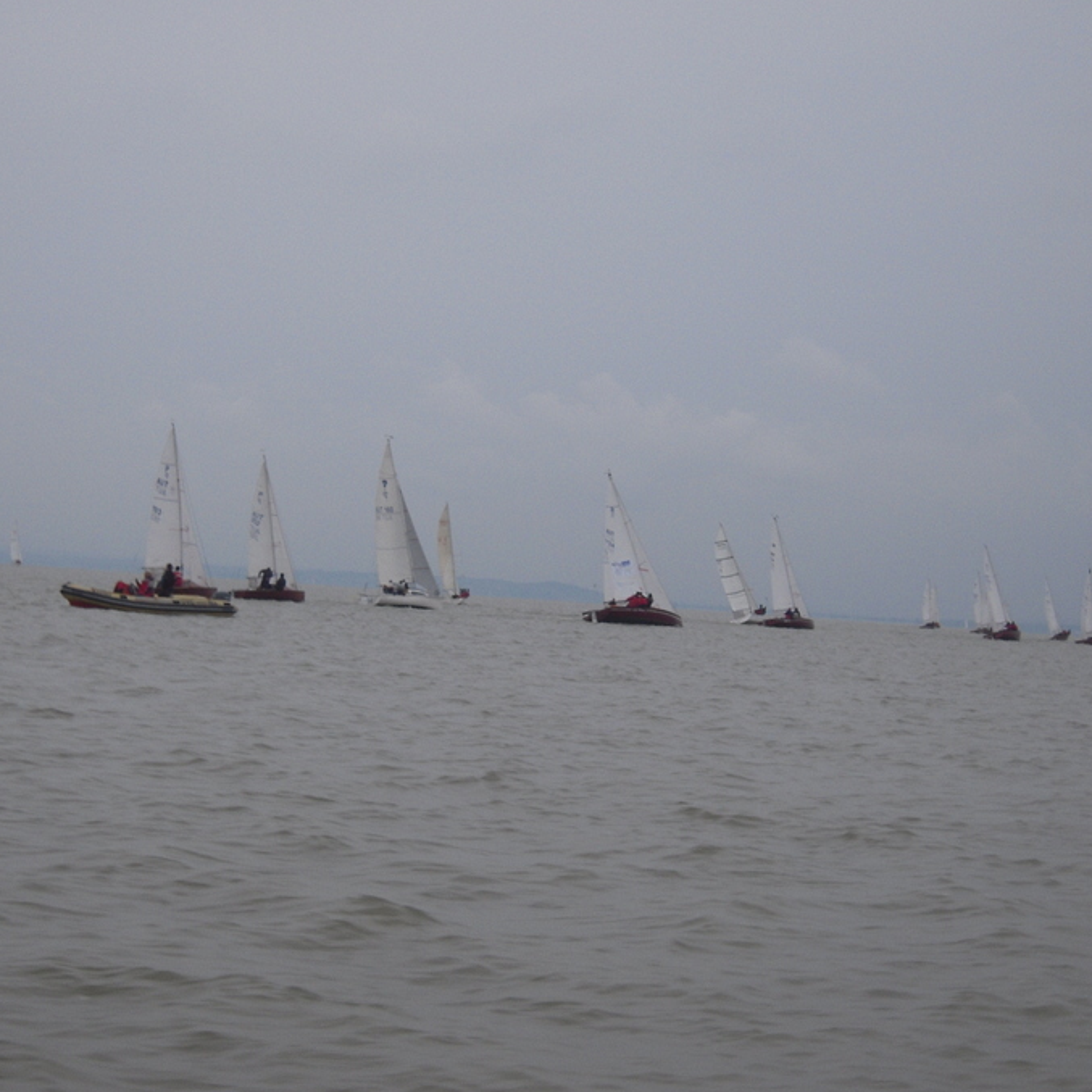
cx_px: 503
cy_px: 555
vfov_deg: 22.5
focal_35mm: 77
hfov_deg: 22.5
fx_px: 2748
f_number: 7.7
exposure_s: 1/160
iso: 100
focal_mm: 10.5
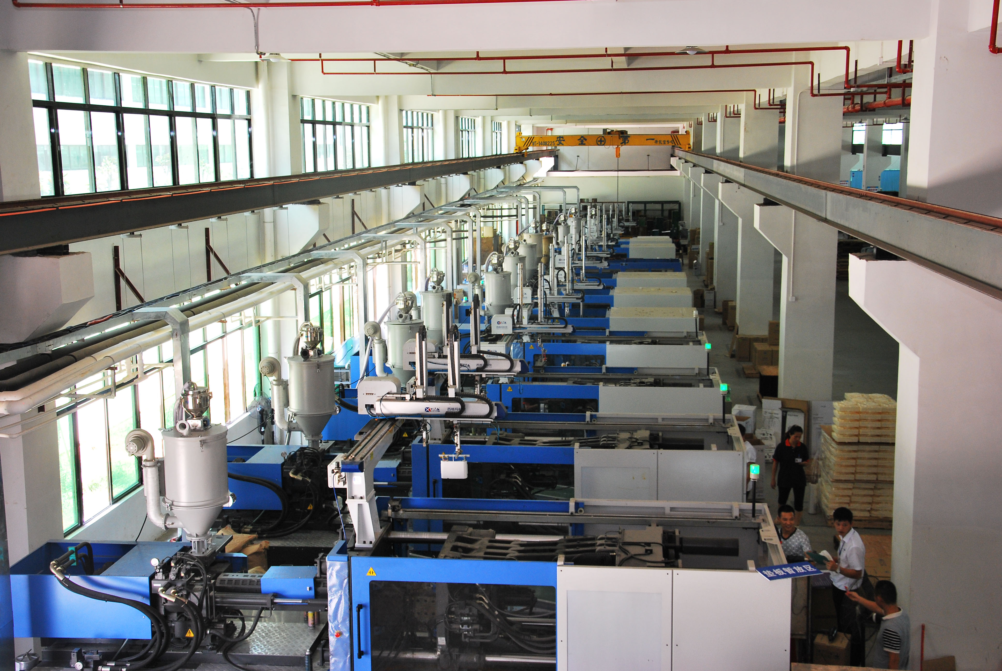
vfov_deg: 29.9
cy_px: 336
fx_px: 1254
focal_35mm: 45
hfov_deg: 43.6
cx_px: 501
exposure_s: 1/60
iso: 400
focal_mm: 30
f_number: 7.1
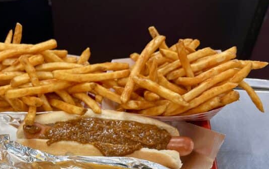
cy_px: 165
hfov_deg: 37.5
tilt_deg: -48.4
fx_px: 389
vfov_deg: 23.5
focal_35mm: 53
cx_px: 76
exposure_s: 1/120
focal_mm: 5.7
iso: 64
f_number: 1.5
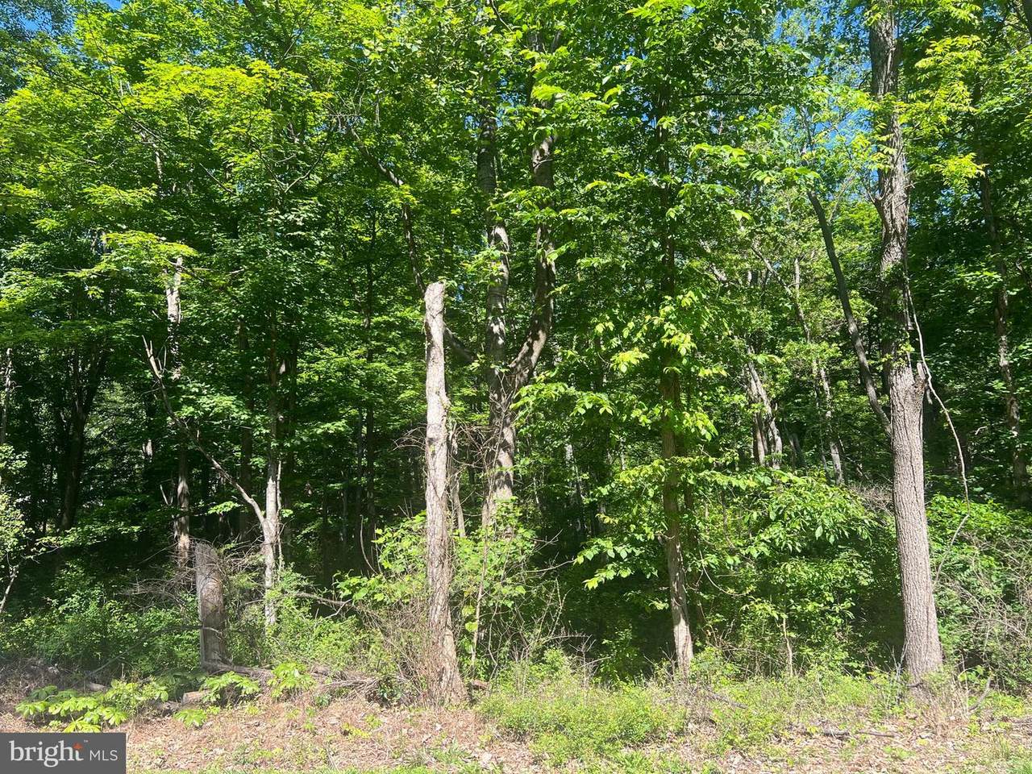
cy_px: 387
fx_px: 775
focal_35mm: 26
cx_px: 516
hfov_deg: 67.3
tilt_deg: +13.7
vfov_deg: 53.1
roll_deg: -0.7
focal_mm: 5.7
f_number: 1.5
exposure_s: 1/887
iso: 50
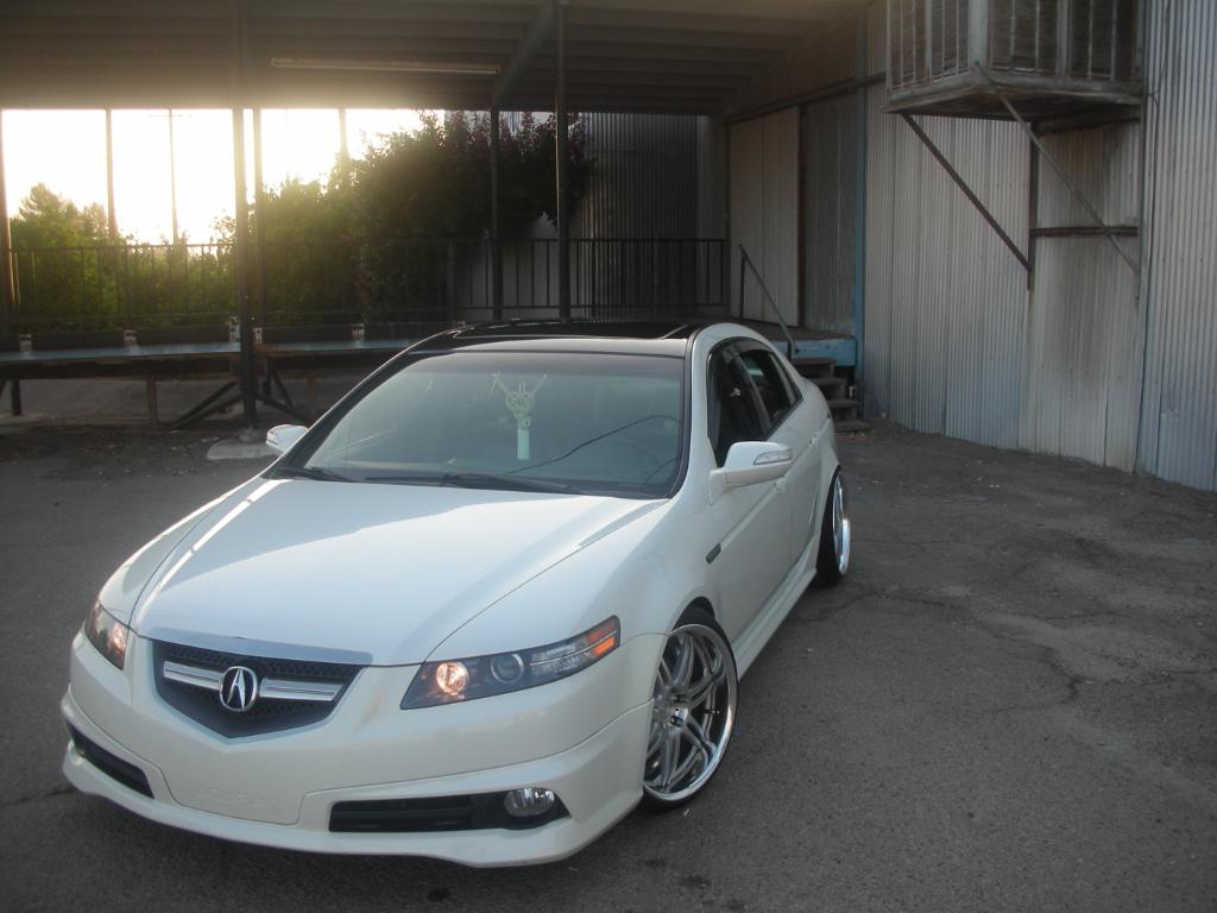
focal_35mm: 35
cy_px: 456
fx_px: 1231
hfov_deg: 52.6
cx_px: 608
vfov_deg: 40.7
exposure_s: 1/95.3
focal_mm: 5.8
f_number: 3
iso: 50
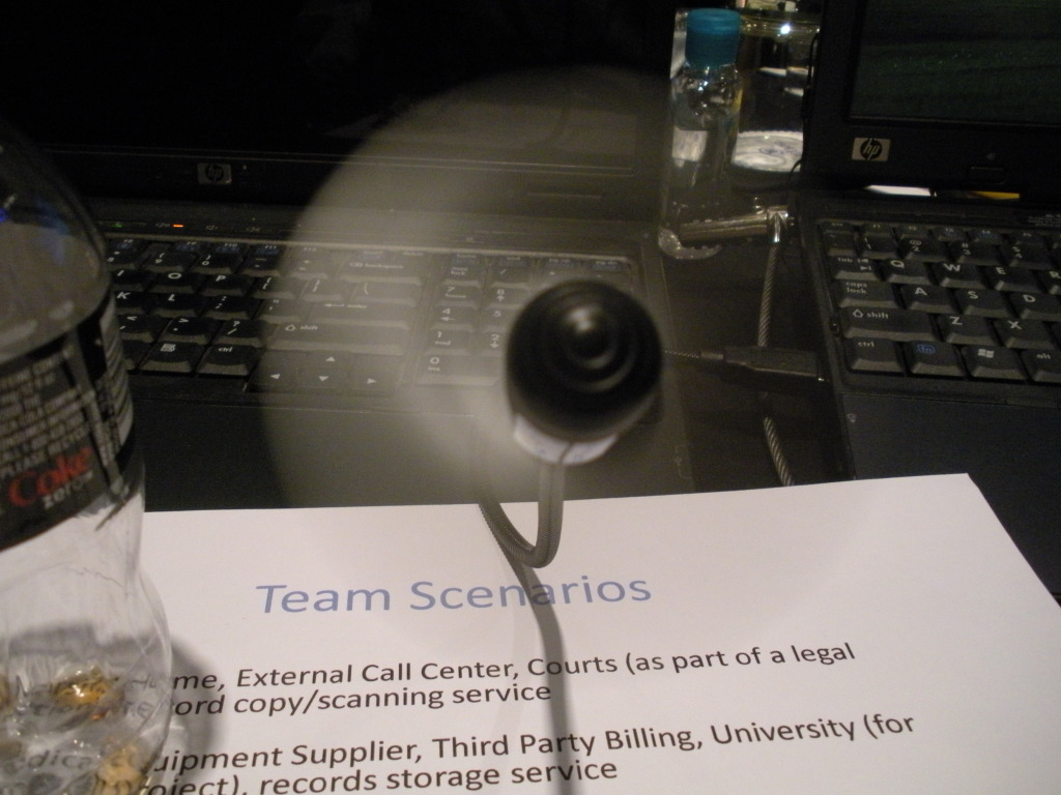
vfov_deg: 39.7
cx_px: 530
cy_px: 398
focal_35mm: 36
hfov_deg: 51.4
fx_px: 1103
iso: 400
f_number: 3.5
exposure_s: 1/47.7
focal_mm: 6.3
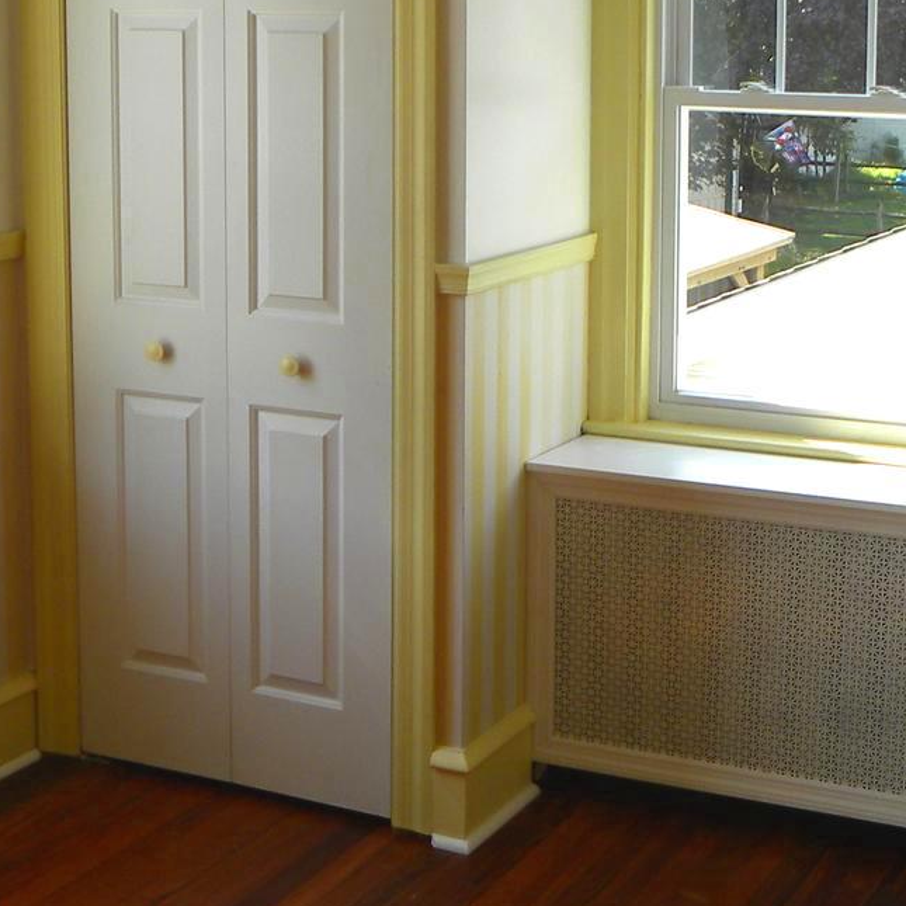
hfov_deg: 23.6
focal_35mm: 73
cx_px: 301
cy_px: 308
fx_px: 2162
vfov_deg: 23.6
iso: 64
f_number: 3.2
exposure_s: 1/89.7
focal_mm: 4.6
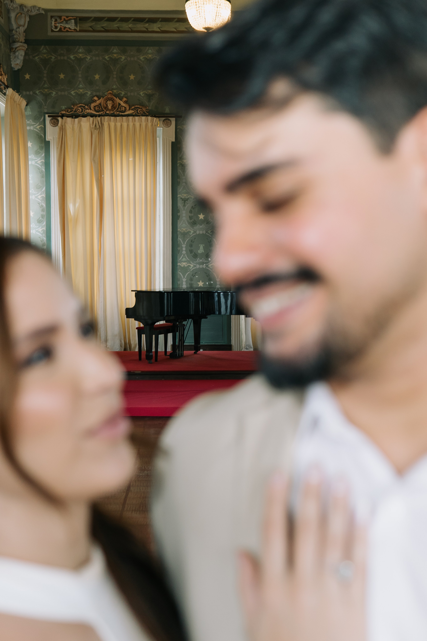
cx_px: 214
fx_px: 801
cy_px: 320
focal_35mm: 45
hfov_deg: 29.9
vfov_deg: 43.6
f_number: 2.8
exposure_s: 1/125
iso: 400
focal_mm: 30
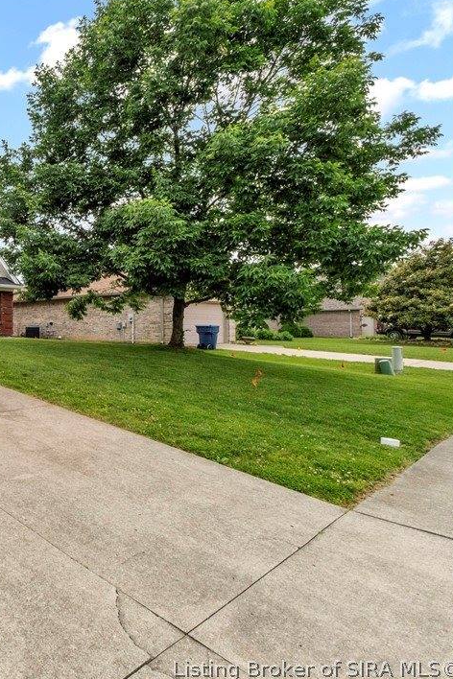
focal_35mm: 23
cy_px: 337
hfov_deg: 42.1
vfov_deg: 76.1
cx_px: -57
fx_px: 434
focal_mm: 10
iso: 400
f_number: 11
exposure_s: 1/400
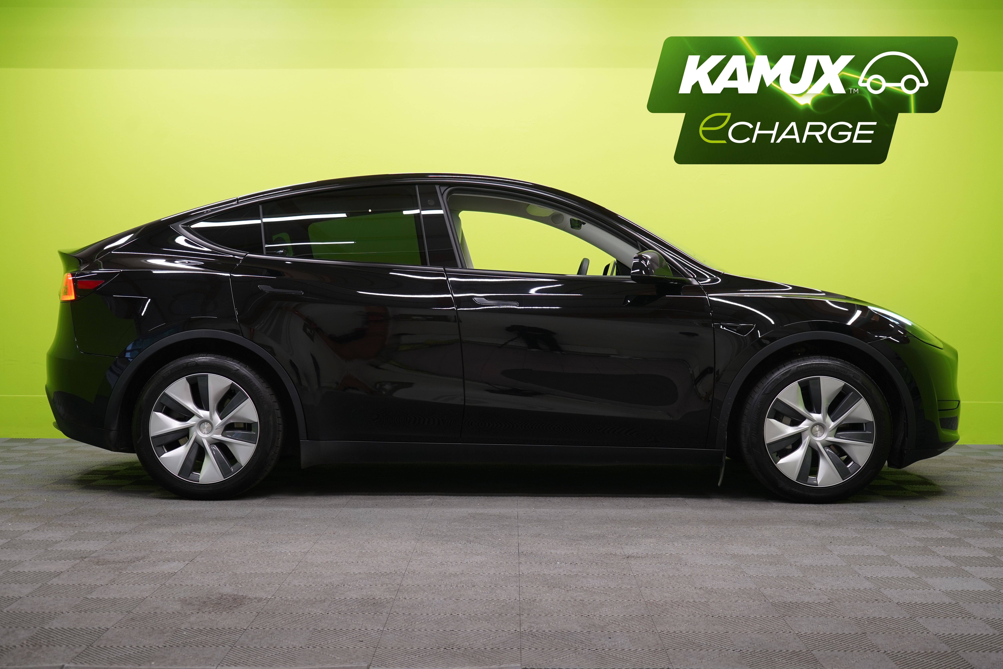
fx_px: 1309
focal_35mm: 47
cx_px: 502
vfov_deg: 28.6
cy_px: 334
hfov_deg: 41.9
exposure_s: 1/30
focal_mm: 47
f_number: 4.5
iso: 400
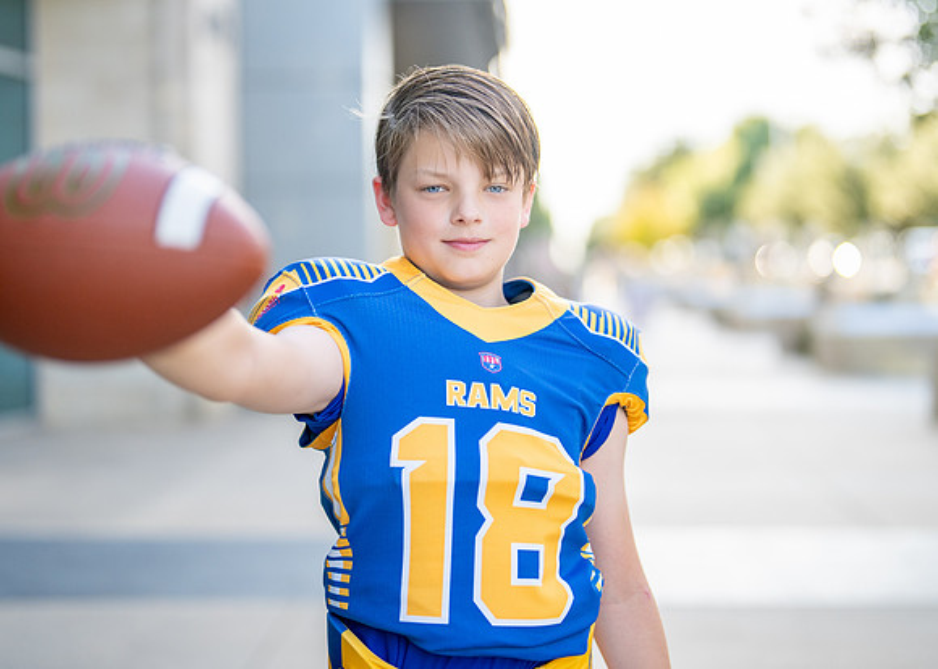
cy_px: 291
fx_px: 1654
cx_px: 462
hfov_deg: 31.7
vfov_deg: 22.9
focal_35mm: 62
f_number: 1.2
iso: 200
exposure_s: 1/2500
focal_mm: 50
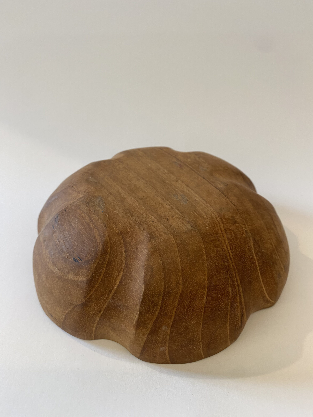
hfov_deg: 53.1
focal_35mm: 26
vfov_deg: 67.3
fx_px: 313
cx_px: 156
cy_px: 208
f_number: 1.8
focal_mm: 4.25
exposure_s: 1/50
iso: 200
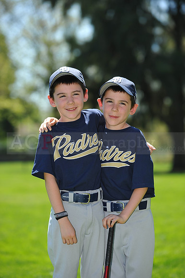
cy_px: 139
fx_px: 1042
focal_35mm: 135
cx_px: 92
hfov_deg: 10.1
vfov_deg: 15.2
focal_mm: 135
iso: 200
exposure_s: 1/800
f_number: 4.5
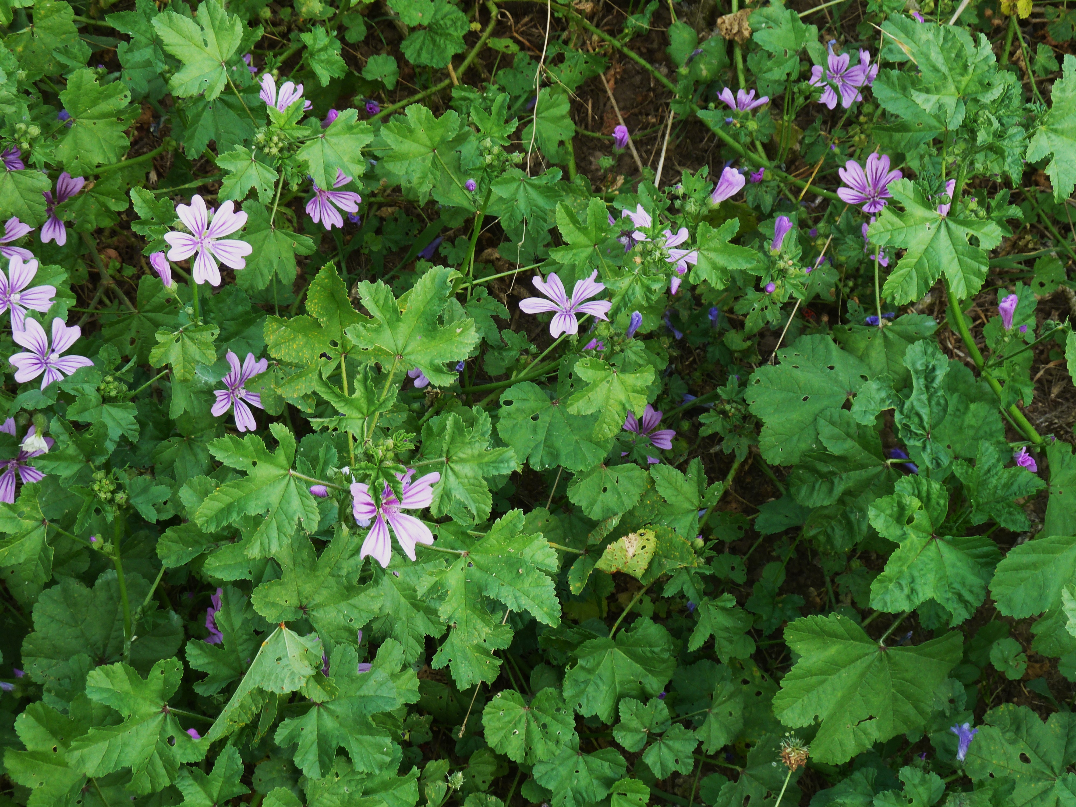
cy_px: 404
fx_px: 2425
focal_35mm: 78
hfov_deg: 25.0
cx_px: 538
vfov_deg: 18.9
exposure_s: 1/40
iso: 125
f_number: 4.2
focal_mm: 12.8
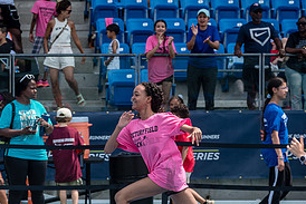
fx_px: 1930
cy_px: 174
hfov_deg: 9.1
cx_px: 170
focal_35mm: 227
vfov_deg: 6.1
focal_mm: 105
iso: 160
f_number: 5
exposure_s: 1/1000
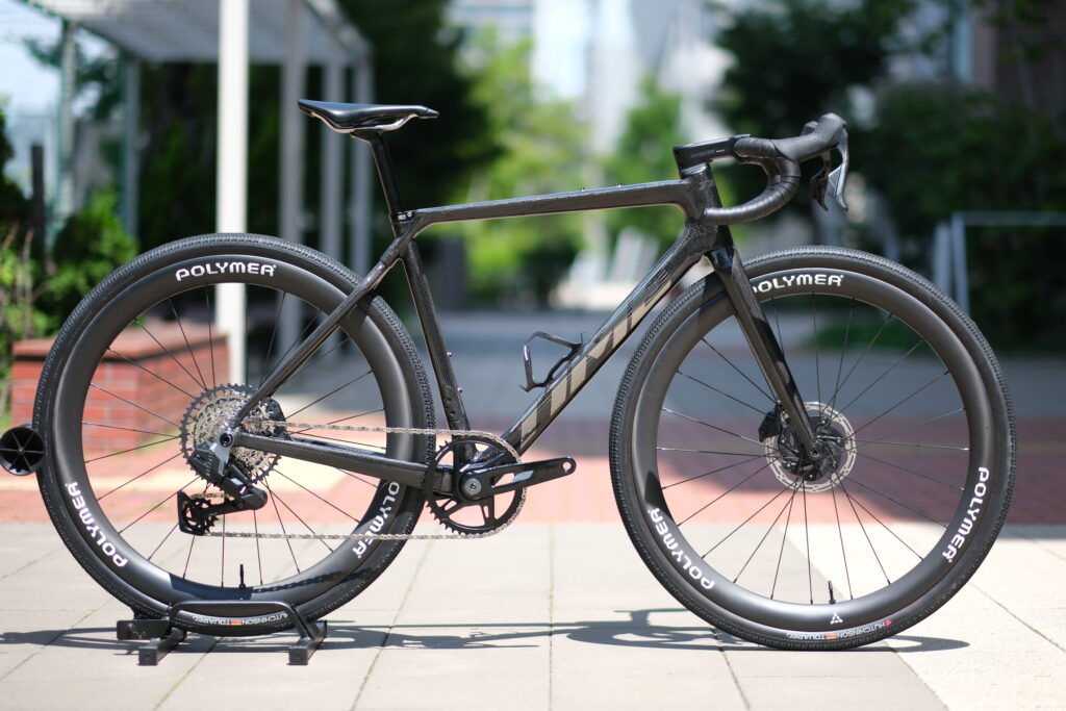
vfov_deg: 16.3
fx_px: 2488
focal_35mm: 84
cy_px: 356
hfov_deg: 24.2
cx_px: 533
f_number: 1.2
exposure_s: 1/3500
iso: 125
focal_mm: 56
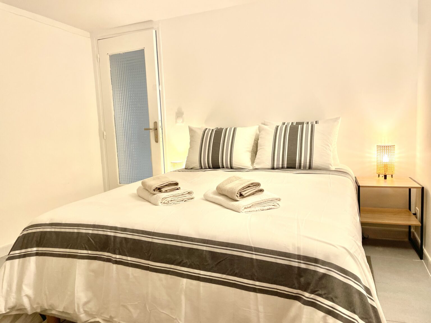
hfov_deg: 67.3
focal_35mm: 26
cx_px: 216
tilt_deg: -5.8
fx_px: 324
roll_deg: +2.5
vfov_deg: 53.1
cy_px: 162
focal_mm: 4.2
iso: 125
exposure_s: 1/100
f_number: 1.6
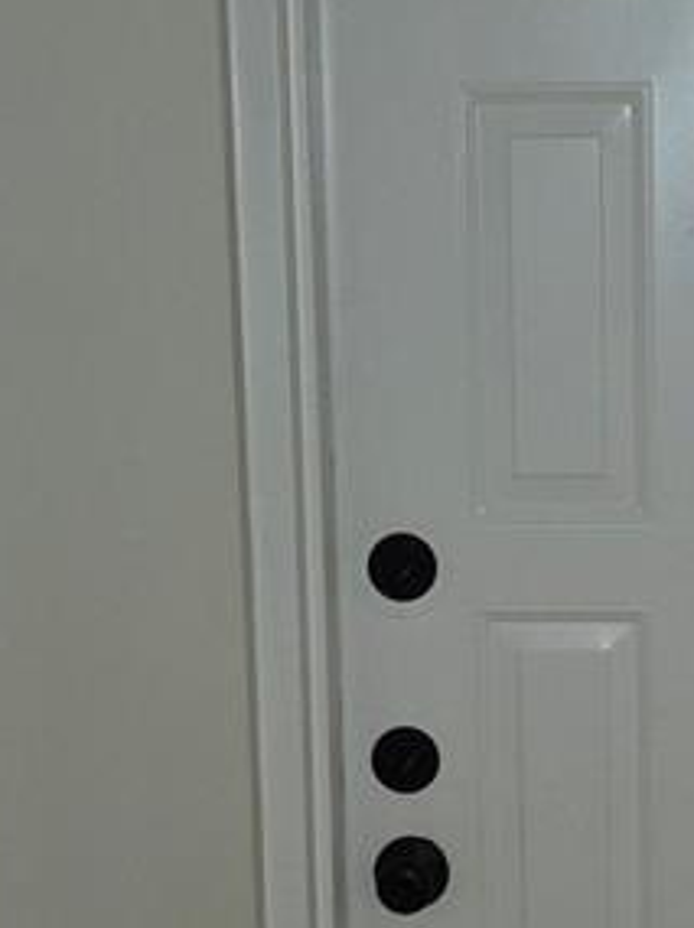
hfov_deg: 15.0
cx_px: 648
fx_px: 2599
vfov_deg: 20.1
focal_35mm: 97
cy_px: 674
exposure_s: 1/30
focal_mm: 6.3
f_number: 1.7
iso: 100
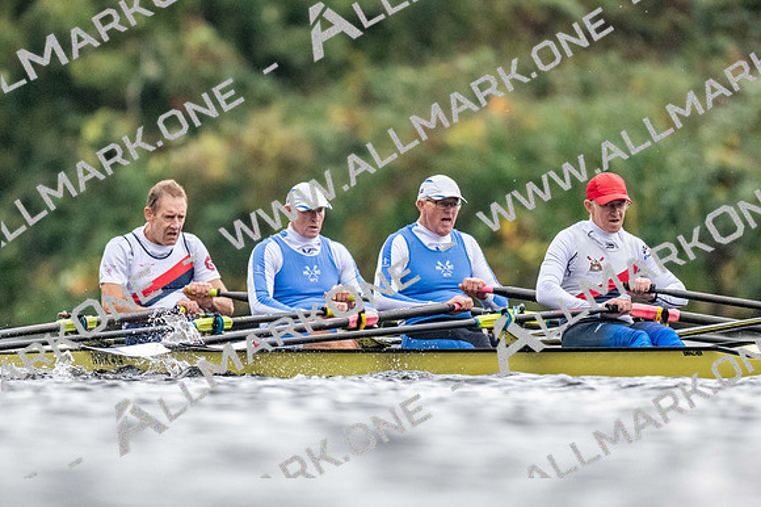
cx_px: 380
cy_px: 254
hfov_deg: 2.3
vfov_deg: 1.5
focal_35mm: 900
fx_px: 19013
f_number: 4
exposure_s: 1/2500
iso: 4500
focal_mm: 600
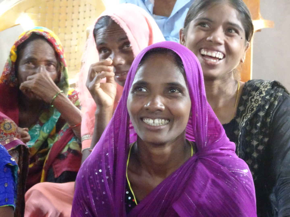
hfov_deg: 11.4
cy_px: 108
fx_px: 1449
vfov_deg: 8.6
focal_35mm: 173
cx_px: 145
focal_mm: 29.57
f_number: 5.6
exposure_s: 1/30
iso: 3200
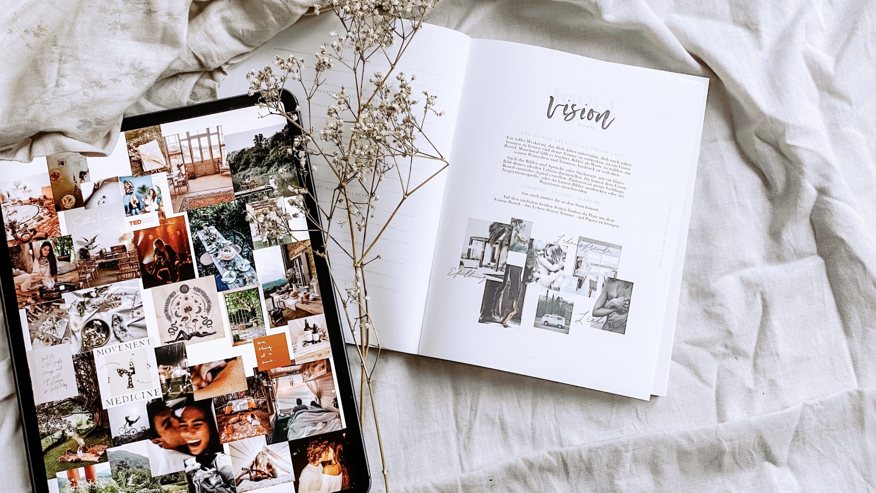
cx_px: 438
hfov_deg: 36.6
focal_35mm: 57
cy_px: 181
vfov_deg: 21.0
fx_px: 1324
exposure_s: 1/120
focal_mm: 6
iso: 50
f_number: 2
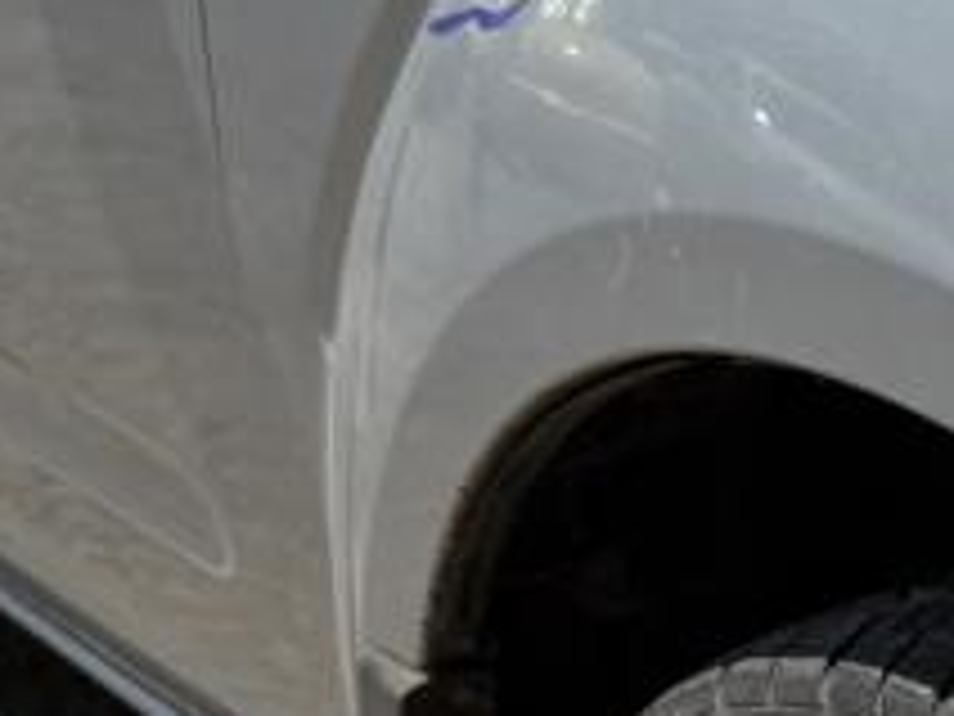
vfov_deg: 10.1
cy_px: 775
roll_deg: -0.7
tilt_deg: -22.6
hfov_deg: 12.2
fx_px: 3996
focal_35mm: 145
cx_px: 1832
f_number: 1.78
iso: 80
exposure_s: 1/7353
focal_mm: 6.76
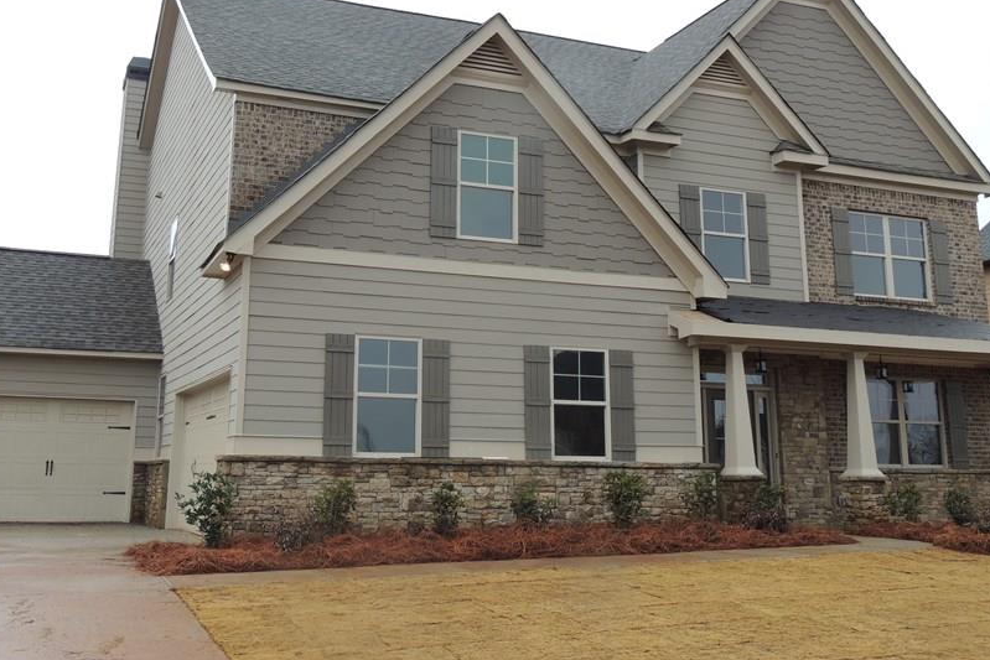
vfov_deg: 33.0
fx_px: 1100
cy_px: 206
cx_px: 442
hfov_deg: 48.4
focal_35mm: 40
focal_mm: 5.3
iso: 100
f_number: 3.5
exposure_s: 1/200
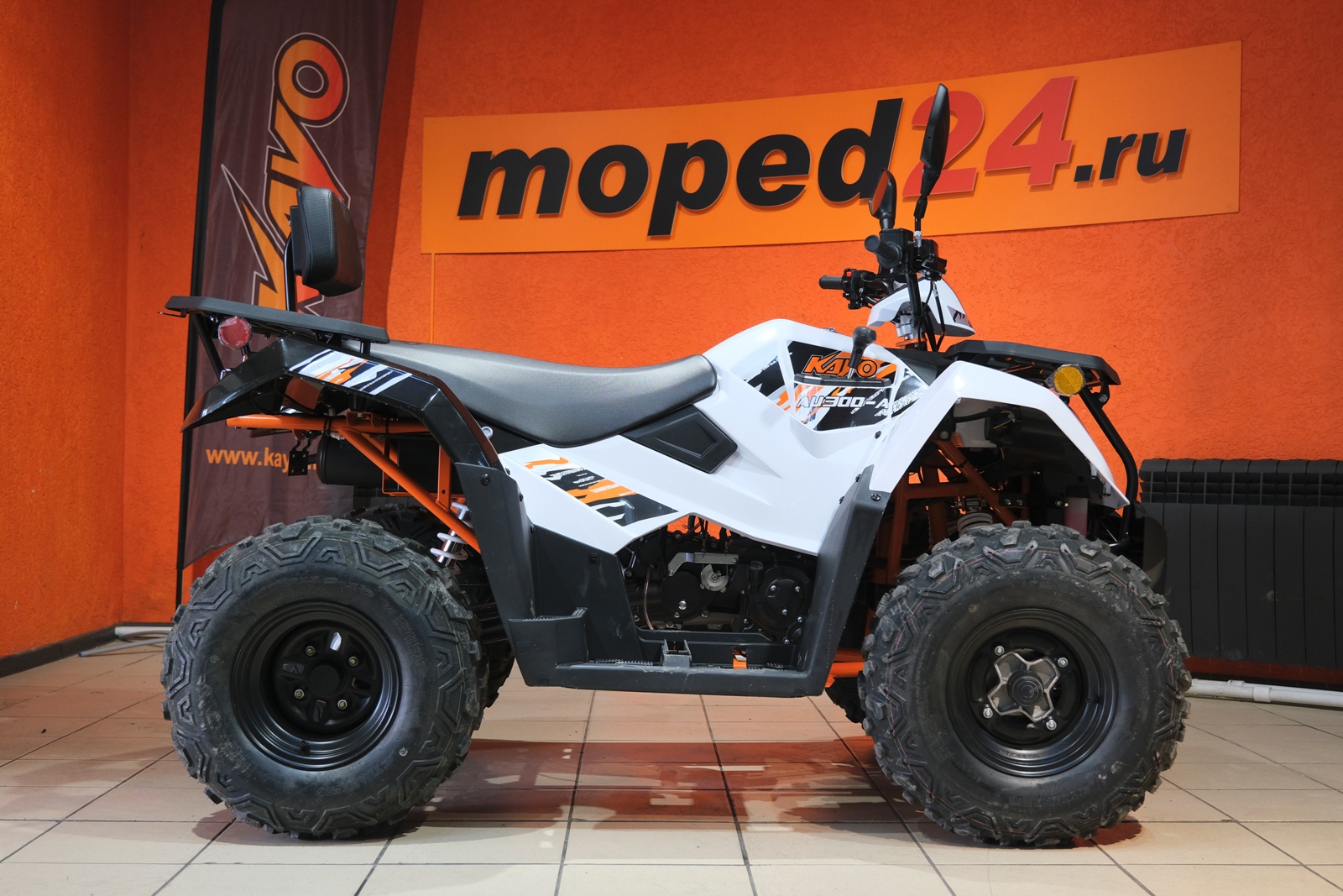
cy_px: 448
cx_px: 672
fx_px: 1530
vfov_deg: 32.6
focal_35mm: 41
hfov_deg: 47.4
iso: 1250
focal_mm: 27.5
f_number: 4
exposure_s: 1/100
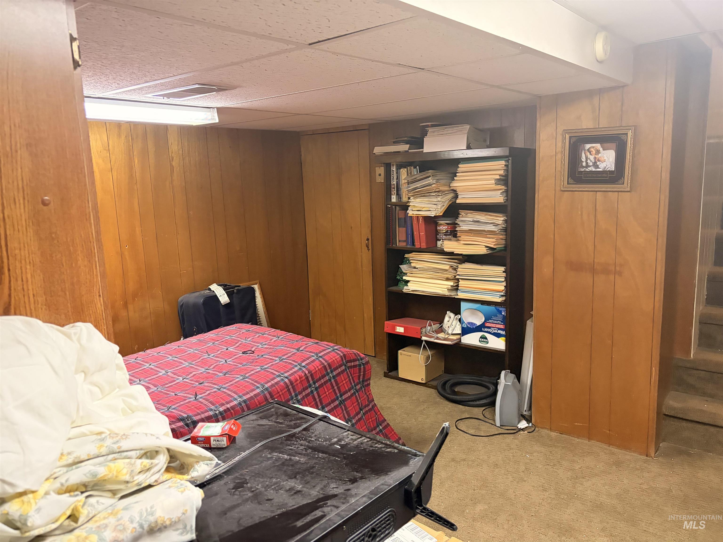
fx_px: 543
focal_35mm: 26
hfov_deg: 67.3
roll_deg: +3.0
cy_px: 271
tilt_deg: -9.1
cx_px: 362
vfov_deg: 53.1
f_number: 1.6
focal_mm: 5.96
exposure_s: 1/60
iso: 500
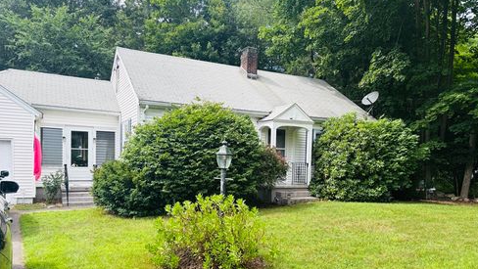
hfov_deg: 66.0
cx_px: 244
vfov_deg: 39.8
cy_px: 175
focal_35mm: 29
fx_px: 368
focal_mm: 5.96
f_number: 1.6
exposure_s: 1/894
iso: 50
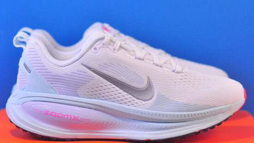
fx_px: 768
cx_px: 122
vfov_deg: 10.6
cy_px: 50
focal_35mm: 114
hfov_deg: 18.8
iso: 250
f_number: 2.5
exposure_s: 1/320
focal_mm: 50
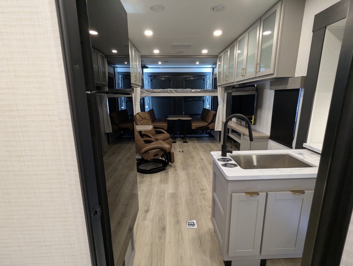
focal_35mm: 16
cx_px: 176
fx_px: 163
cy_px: 133
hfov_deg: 94.4
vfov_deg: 78.2
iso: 237
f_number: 2.2
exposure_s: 1/58.1
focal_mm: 2.35
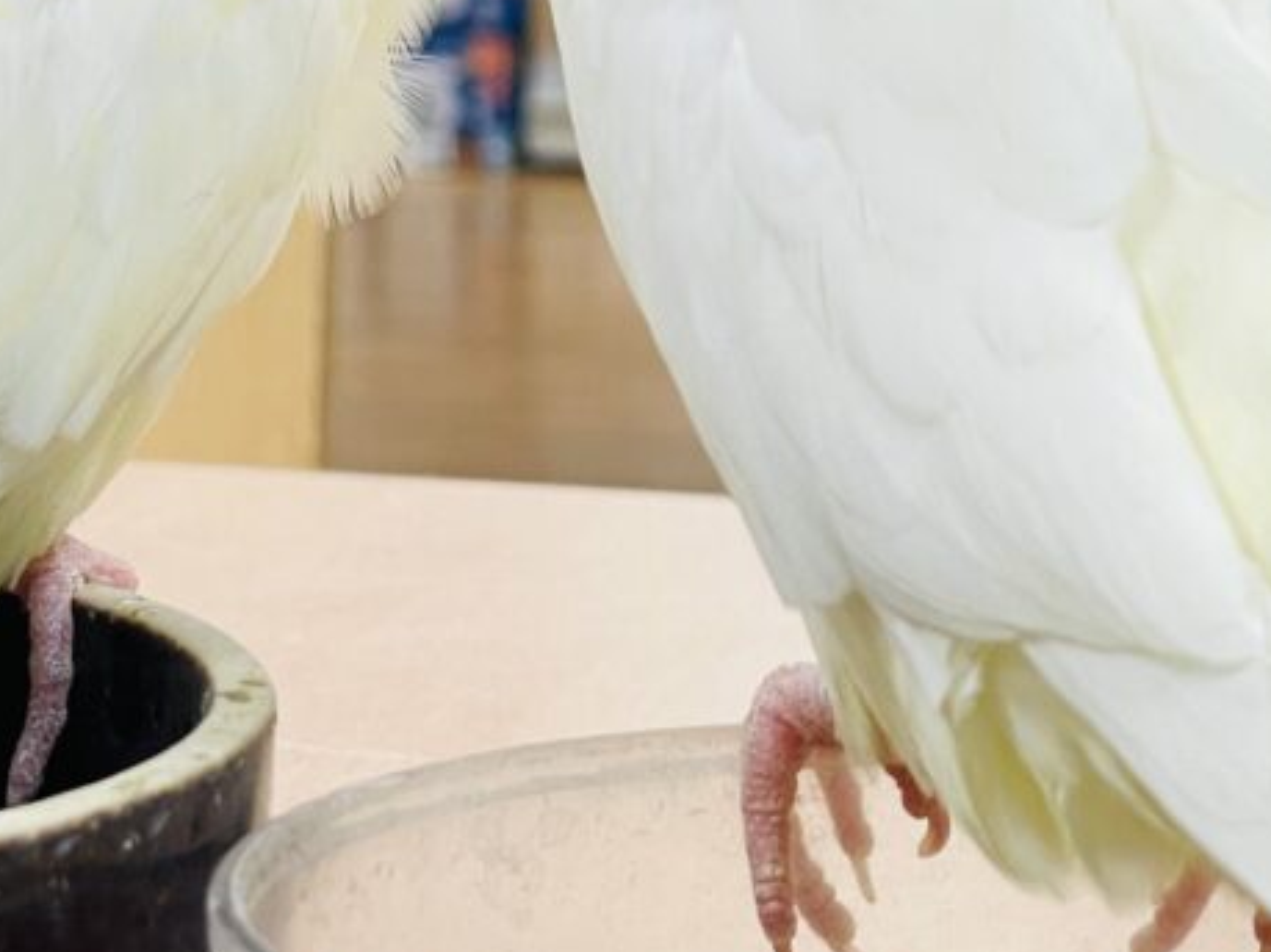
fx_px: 4992
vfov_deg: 10.8
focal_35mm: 136
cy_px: -108
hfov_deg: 14.5
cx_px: 357
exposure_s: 1/100
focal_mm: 6
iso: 64
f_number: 2
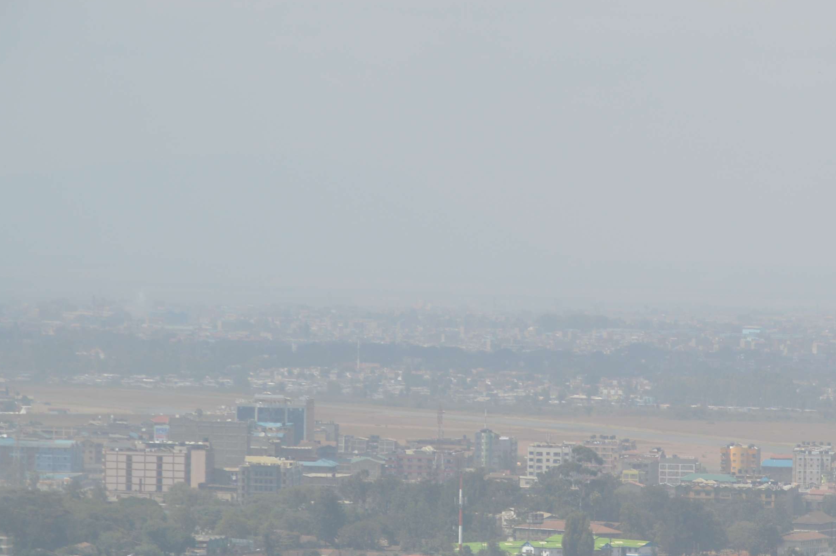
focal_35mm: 322
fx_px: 7478
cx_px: 1006
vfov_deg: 4.2
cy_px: 699
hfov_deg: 6.4
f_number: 8
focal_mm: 85
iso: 100
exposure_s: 1/250
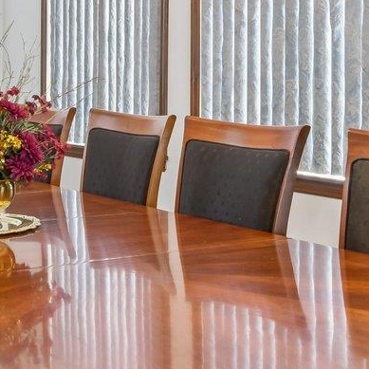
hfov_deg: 22.5
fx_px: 917
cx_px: 79
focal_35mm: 76
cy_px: 85
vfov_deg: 22.5
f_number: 9
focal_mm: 17
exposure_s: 1/6
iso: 320
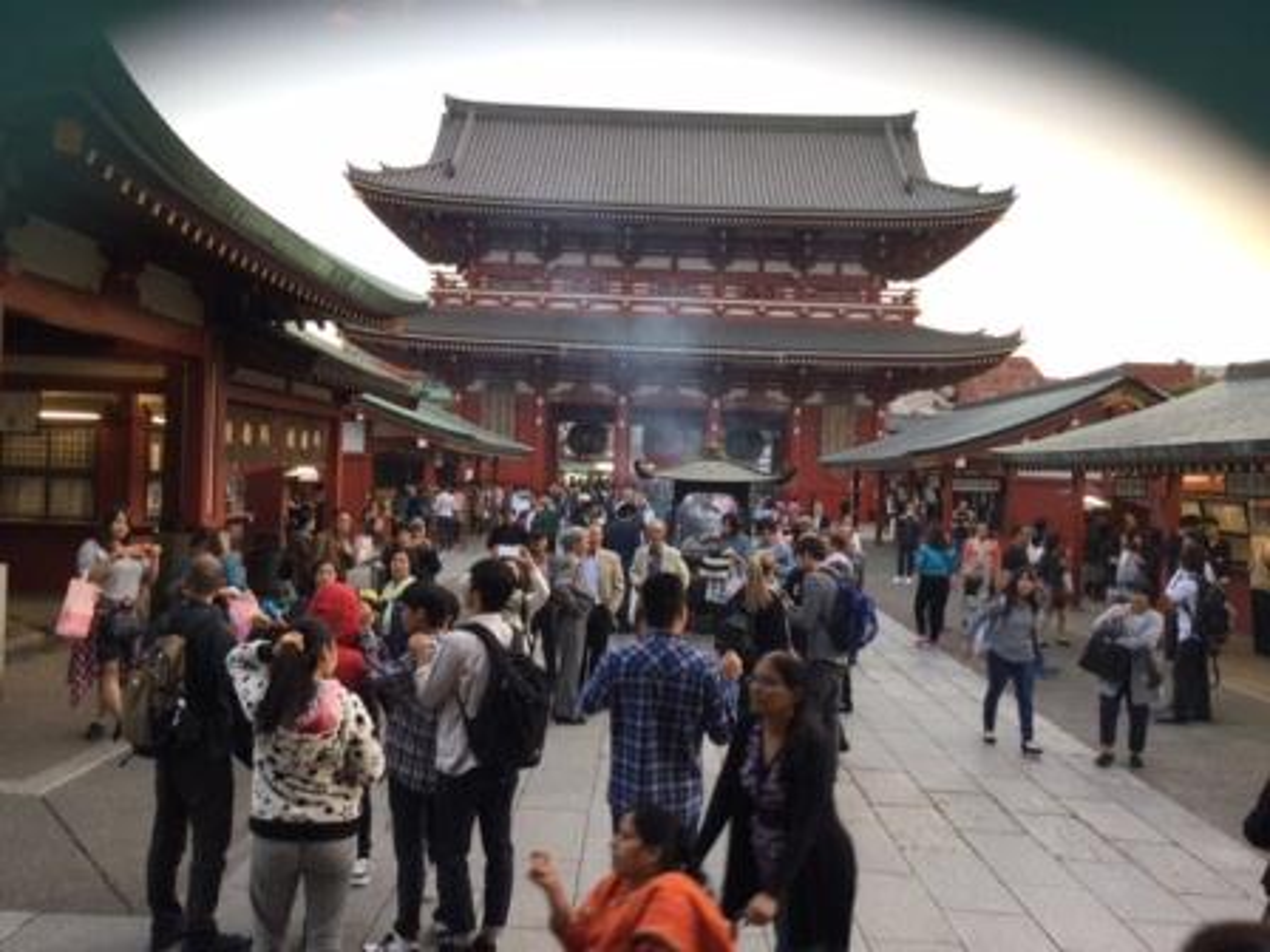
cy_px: 476
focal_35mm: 31
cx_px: 635
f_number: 2.4
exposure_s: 1/30
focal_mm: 3.3
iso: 32
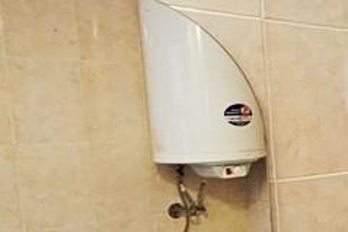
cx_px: 604
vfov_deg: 23.0
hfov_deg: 22.6
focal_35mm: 58
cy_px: 187
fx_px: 560
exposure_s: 1/50
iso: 400
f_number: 2.2
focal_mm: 1.7
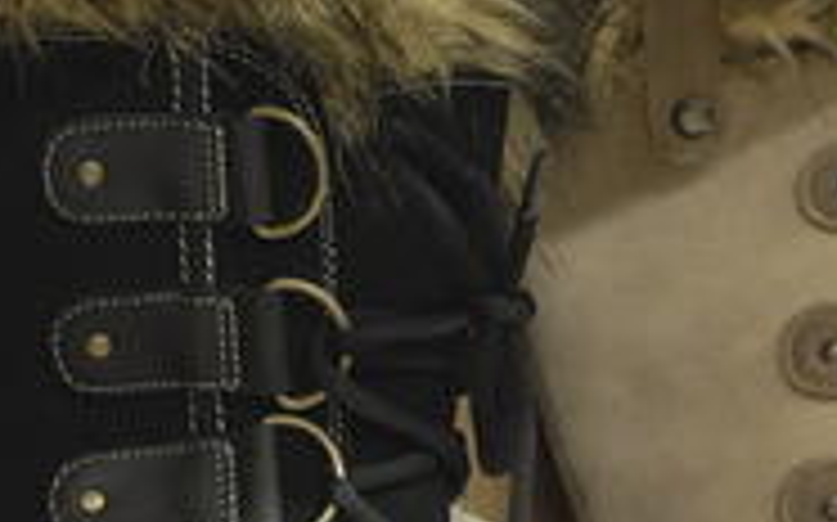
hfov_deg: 4.9
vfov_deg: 3.1
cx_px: 158
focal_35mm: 426
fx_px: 9712
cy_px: 592
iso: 200
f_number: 4
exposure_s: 1/2
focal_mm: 110
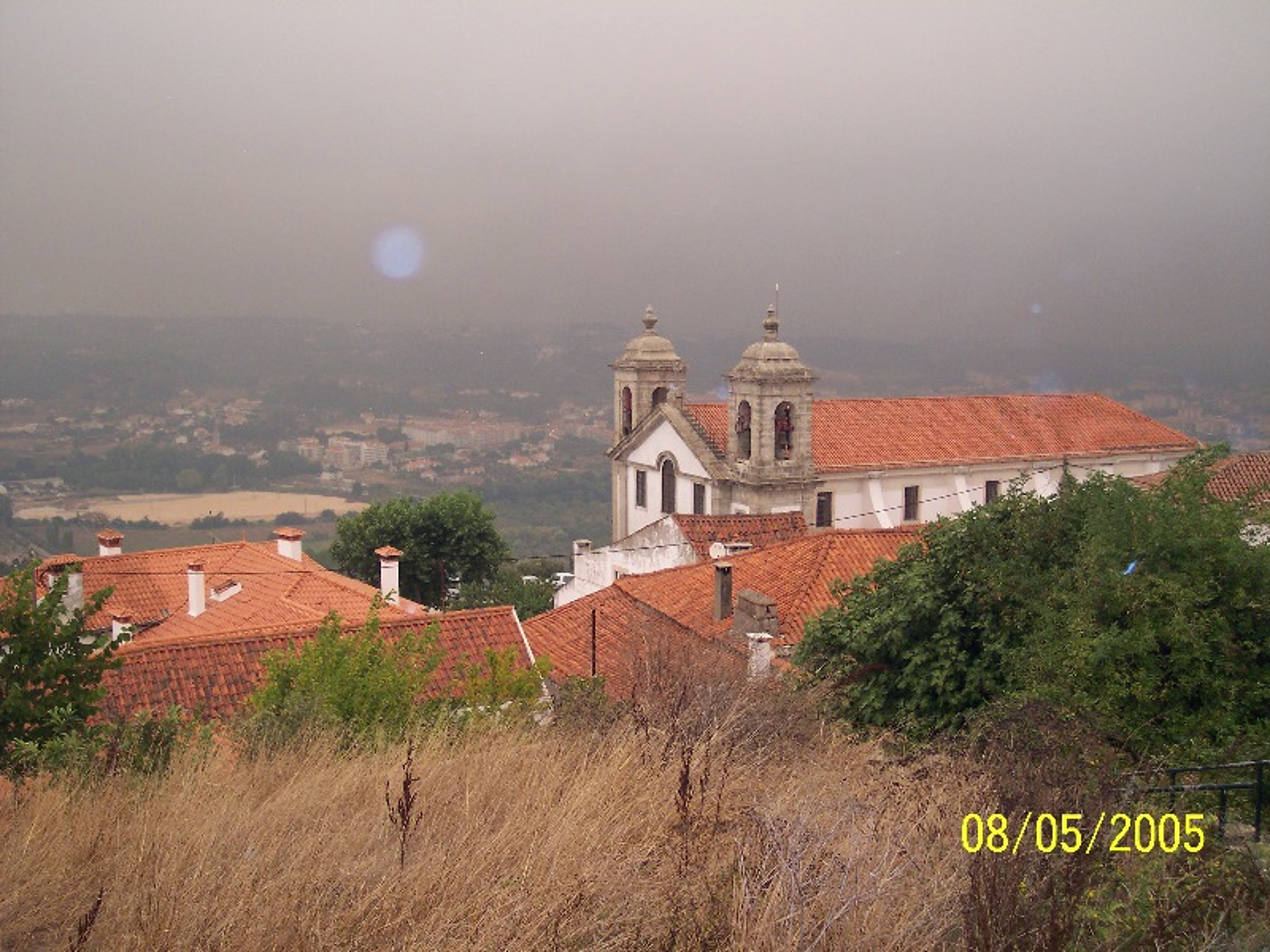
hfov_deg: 49.0
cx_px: 635
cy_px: 476
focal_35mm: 38
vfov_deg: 37.7
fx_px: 1394
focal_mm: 8
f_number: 2.8
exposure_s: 1/45
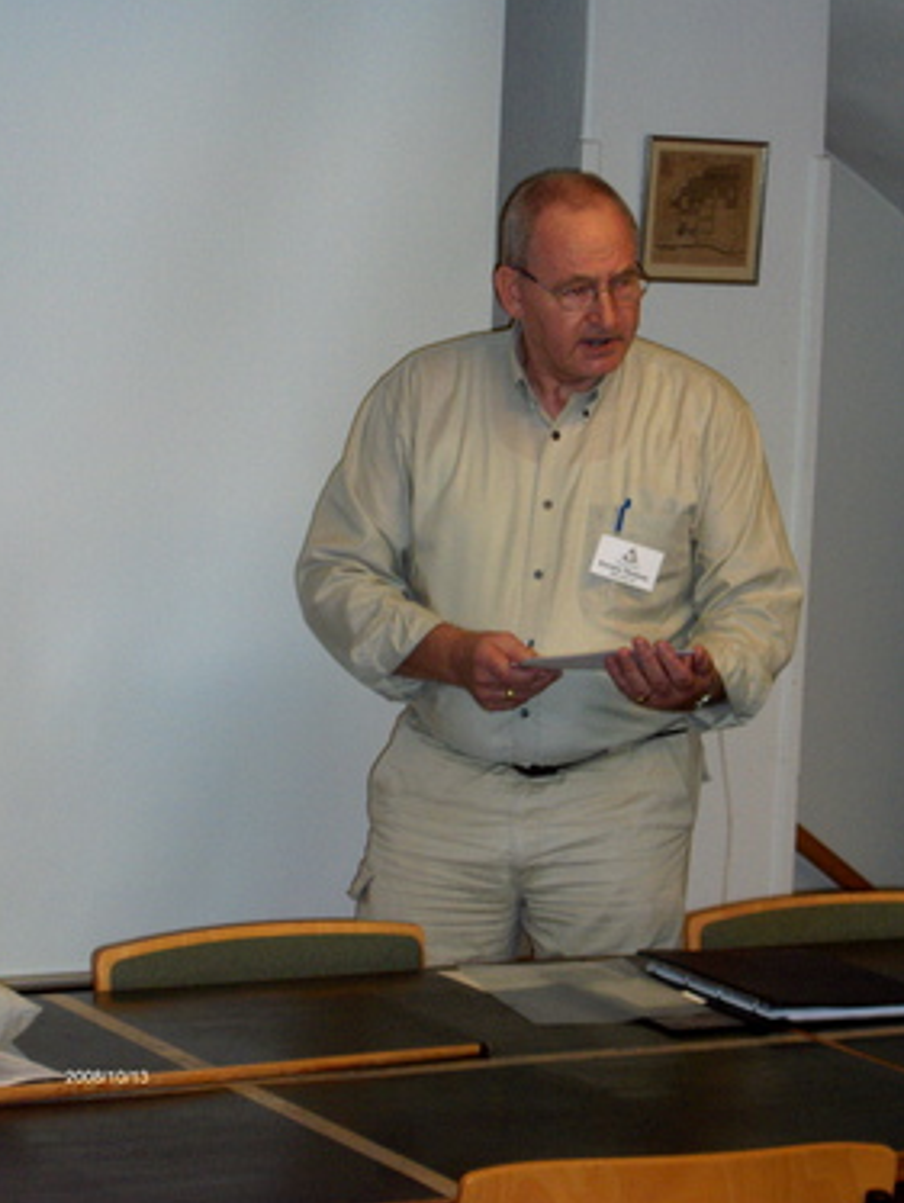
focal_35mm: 108
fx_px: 3756
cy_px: 566
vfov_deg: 18.2
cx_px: 452
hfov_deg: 13.7
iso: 100
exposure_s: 1/125
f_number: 4.4
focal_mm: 20.8
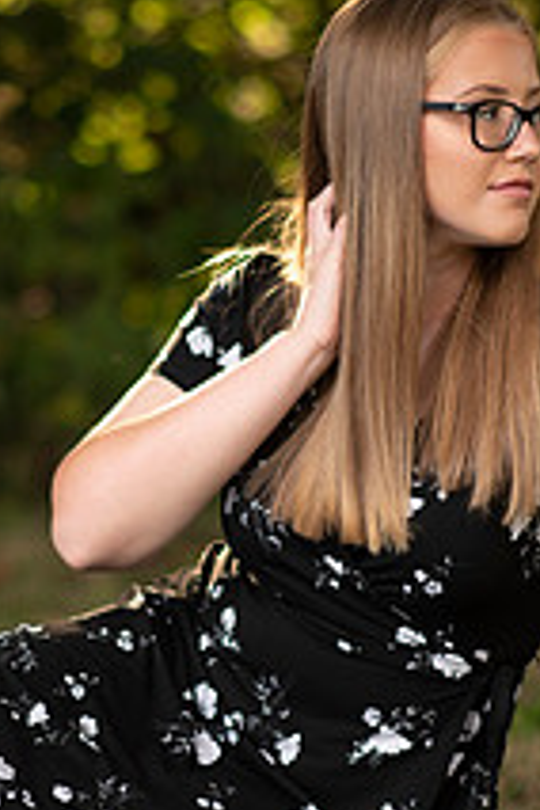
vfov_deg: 8.9
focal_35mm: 231
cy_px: 477
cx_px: 190
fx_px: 5197
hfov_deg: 5.9
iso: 125
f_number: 1.8
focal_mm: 85
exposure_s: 1/250
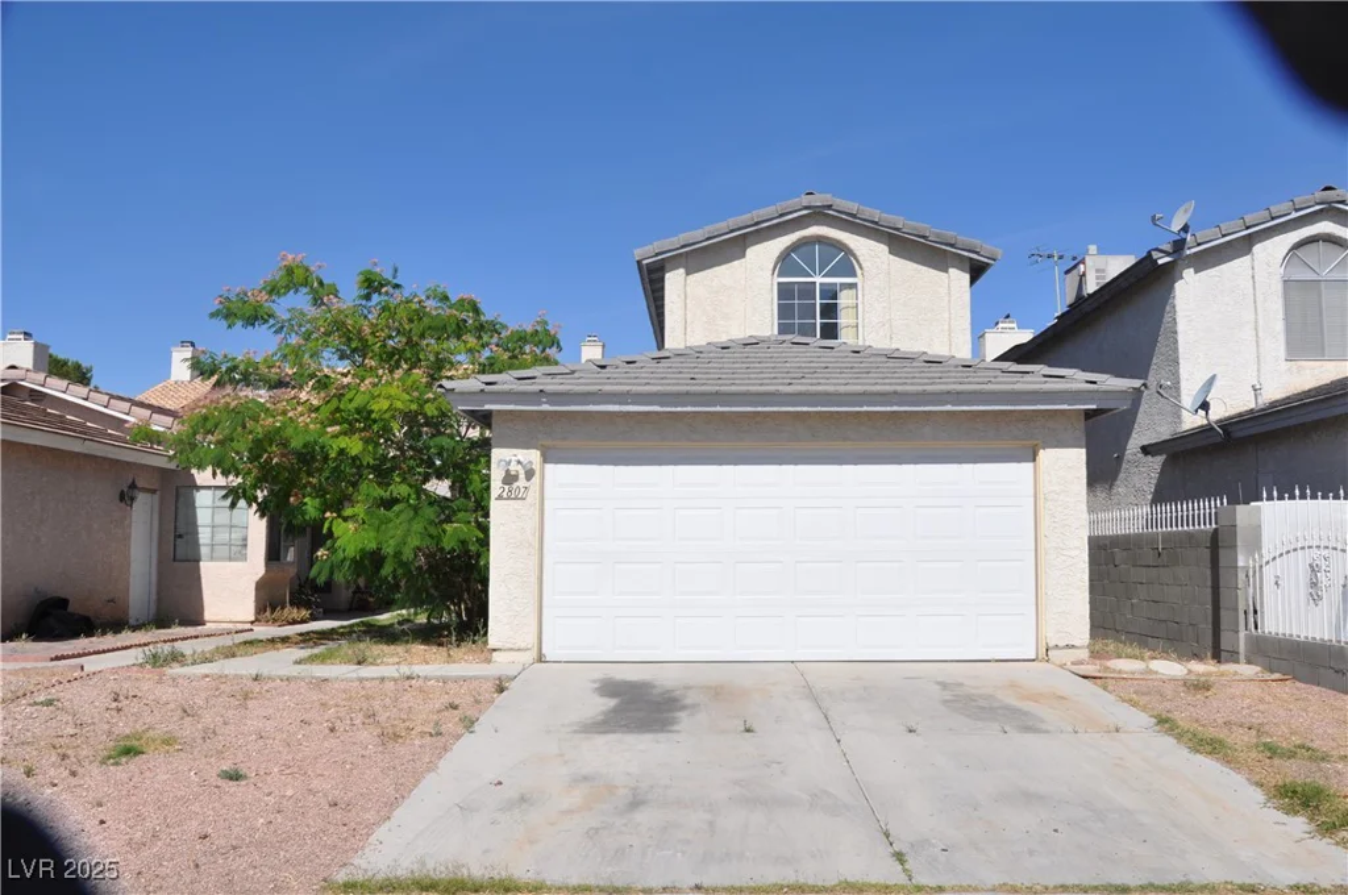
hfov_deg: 67.4
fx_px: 1010
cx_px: 674
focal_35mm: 27
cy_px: 448
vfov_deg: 47.8
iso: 200
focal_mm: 18
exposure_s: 1/400
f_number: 10
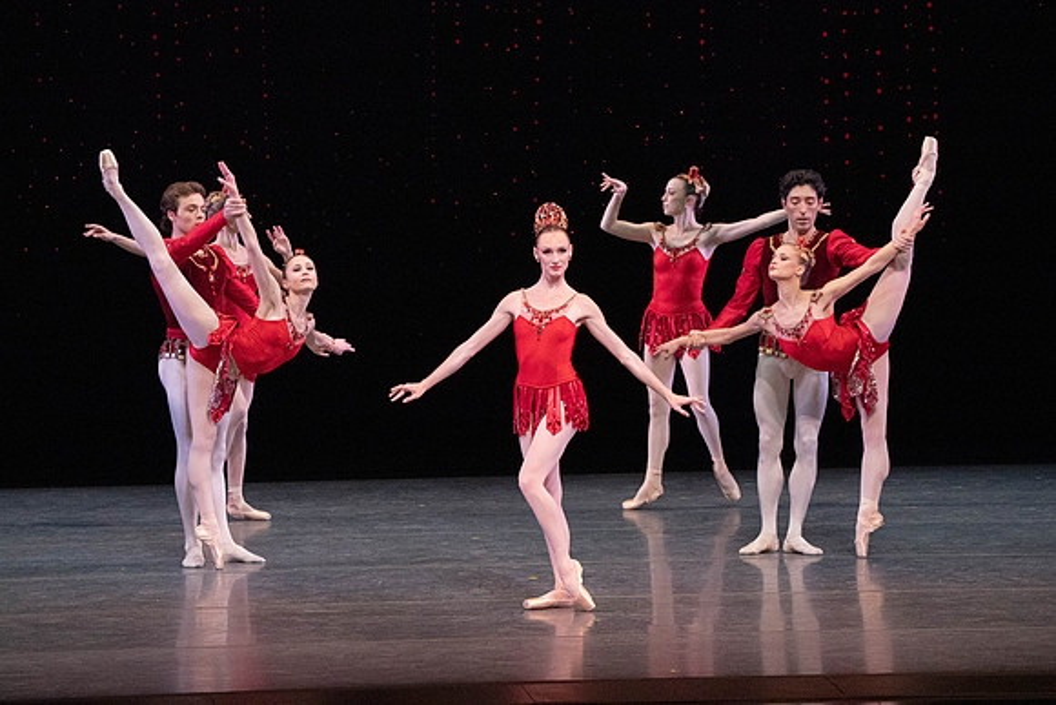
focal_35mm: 288
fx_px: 8450
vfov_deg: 4.8
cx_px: 528
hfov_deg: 7.2
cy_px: 352
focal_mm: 288
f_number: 11
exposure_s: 1/500
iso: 16000
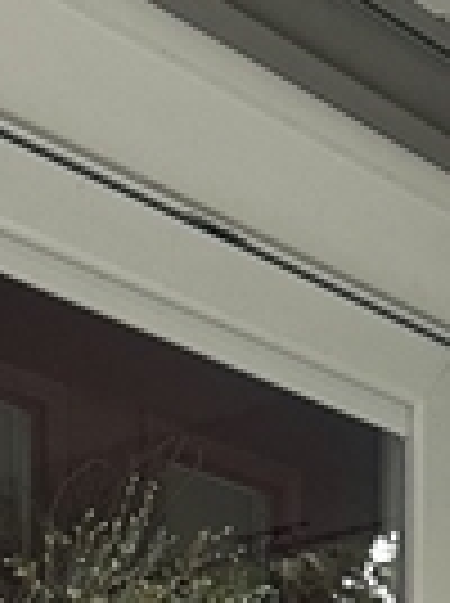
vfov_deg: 12.3
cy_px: 1296
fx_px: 2400
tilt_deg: -4.4
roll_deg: -1.0
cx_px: 504
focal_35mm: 138
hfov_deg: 10.6
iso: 200
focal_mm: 6.86
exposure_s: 1/121
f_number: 1.78
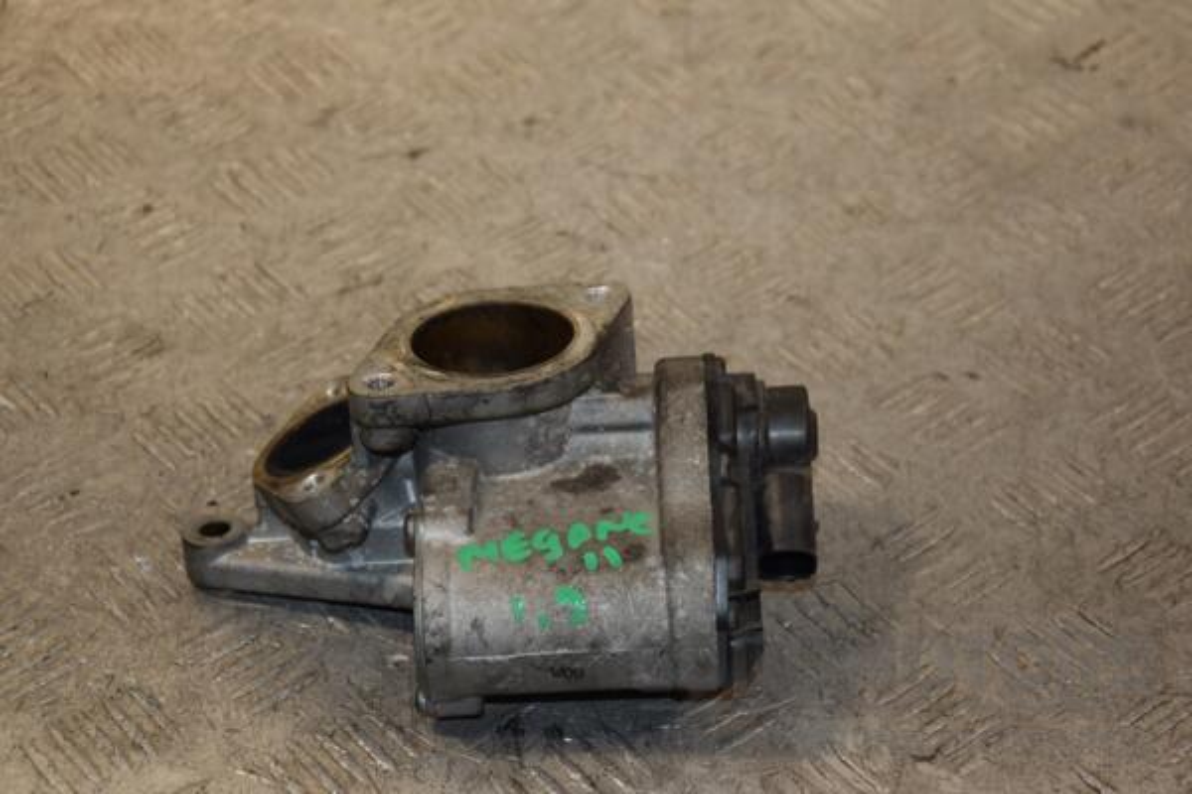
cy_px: 397
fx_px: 3079
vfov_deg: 14.7
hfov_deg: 21.9
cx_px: 596
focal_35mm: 93
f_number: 5.6
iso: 800
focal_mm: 62
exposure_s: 1/200
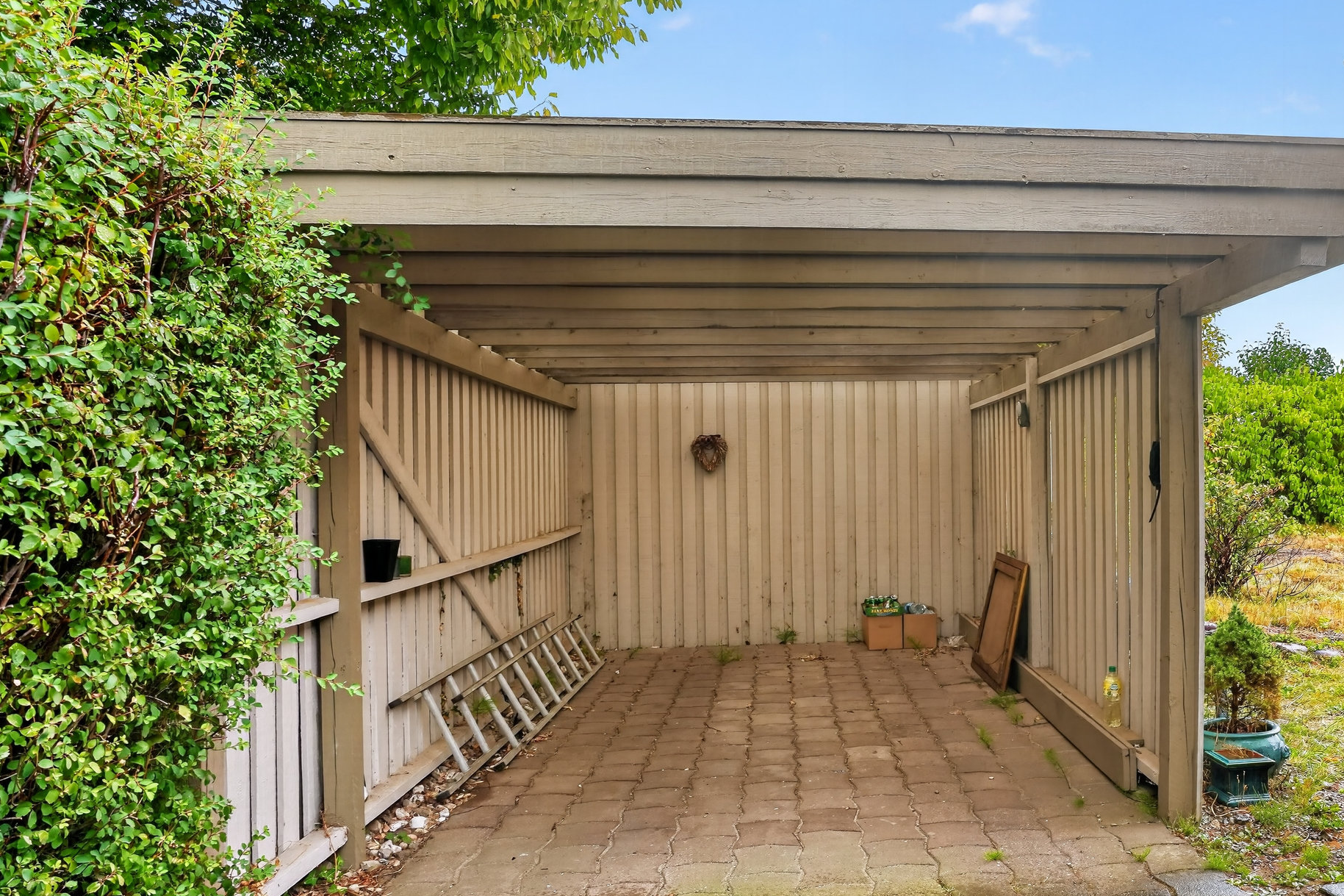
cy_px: 474
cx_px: 907
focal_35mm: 28
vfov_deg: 46.4
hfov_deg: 63.6
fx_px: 1045
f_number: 8
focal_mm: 20
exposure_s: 1/50
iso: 400
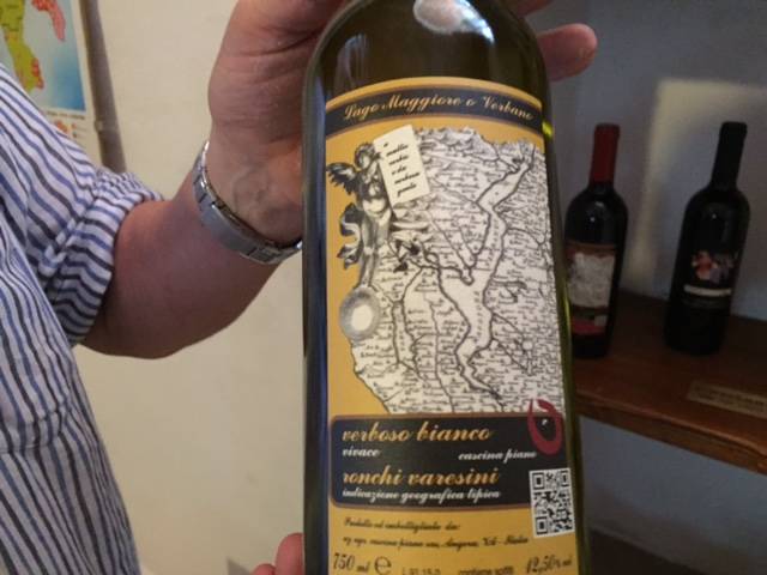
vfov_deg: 48.2
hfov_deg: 61.7
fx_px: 643
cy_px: 288
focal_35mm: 29
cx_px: 384
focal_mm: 4.15
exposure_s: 1/15
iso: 640
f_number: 2.2
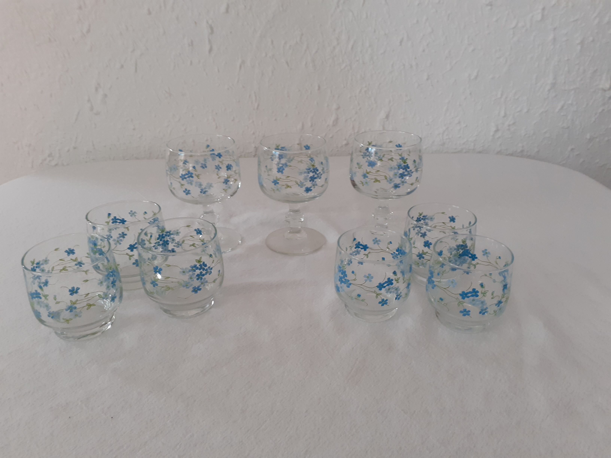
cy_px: 229
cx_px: 306
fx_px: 477
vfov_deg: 51.4
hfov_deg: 65.3
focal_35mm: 27
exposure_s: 1/50
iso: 125
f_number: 1.9
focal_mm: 3.6
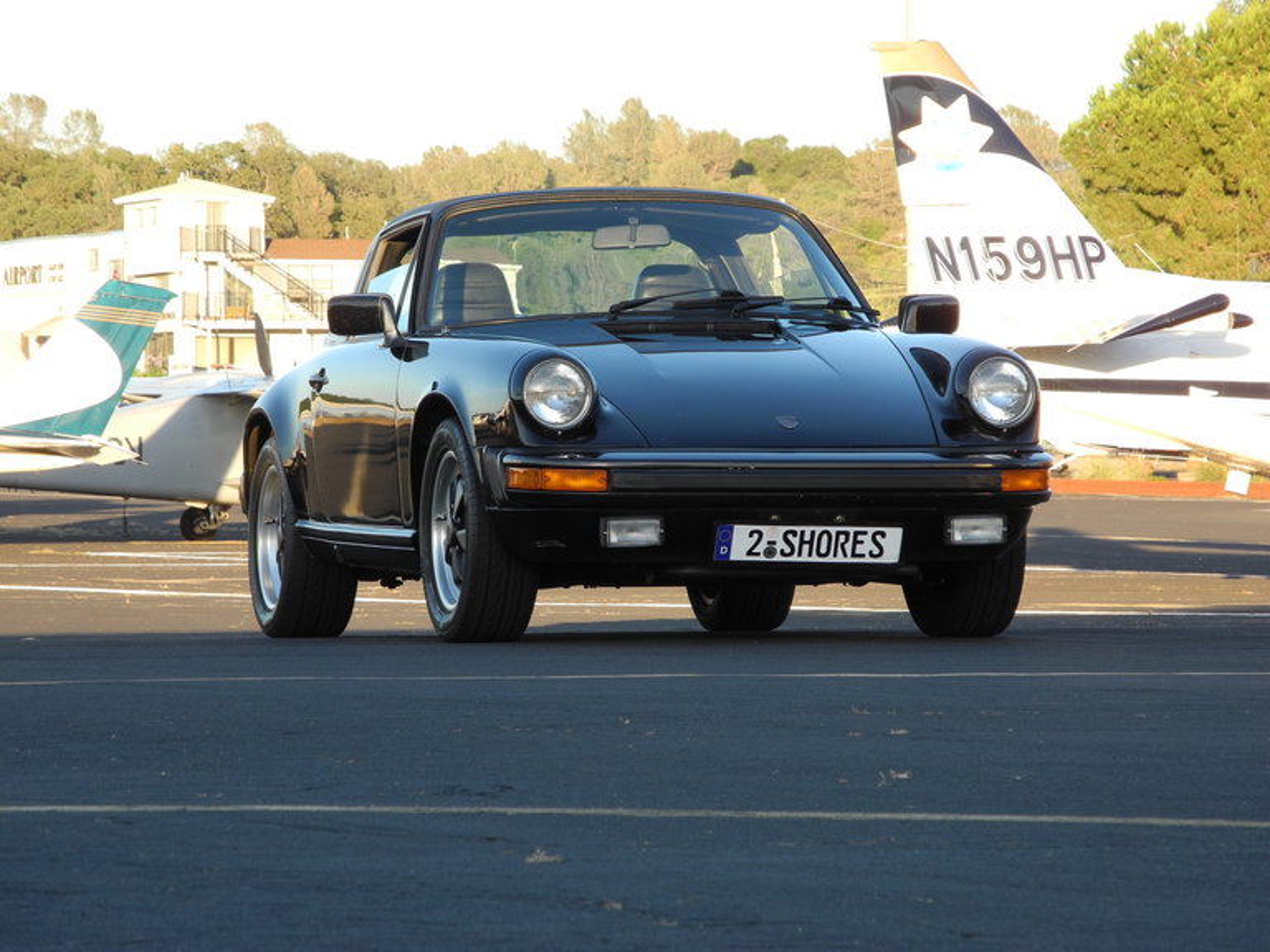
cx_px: 635
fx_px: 7338
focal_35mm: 200
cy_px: 476
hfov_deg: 9.9
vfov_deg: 7.4
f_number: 5.6
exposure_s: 1/58.7
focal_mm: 42.6
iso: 100
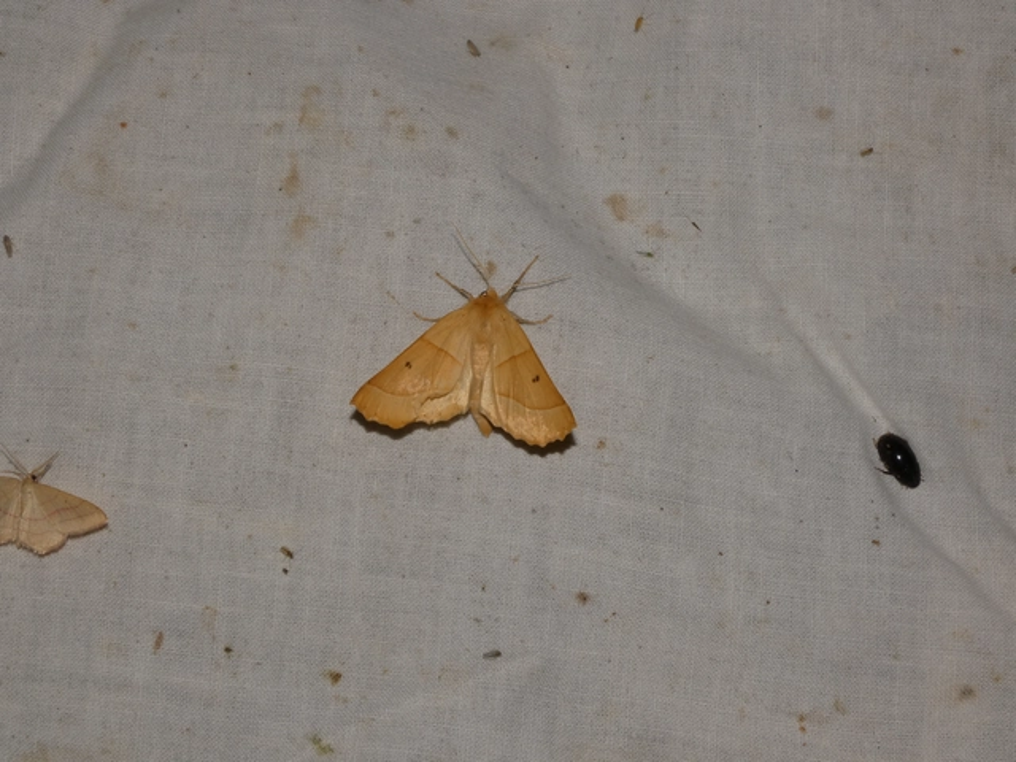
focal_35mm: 120
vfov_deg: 12.3
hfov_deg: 16.4
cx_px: 508
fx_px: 3522
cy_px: 381
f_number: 8
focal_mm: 21.5
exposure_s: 1/400
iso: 80
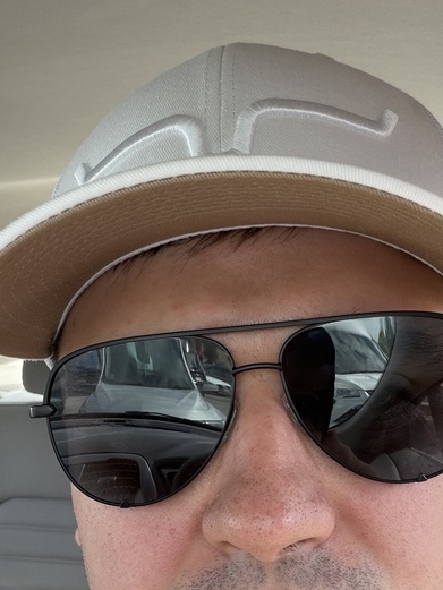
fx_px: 904
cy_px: 429
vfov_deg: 35.5
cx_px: 221
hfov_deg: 27.5
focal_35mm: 53
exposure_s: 1/127
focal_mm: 2.71
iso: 40
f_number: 1.9
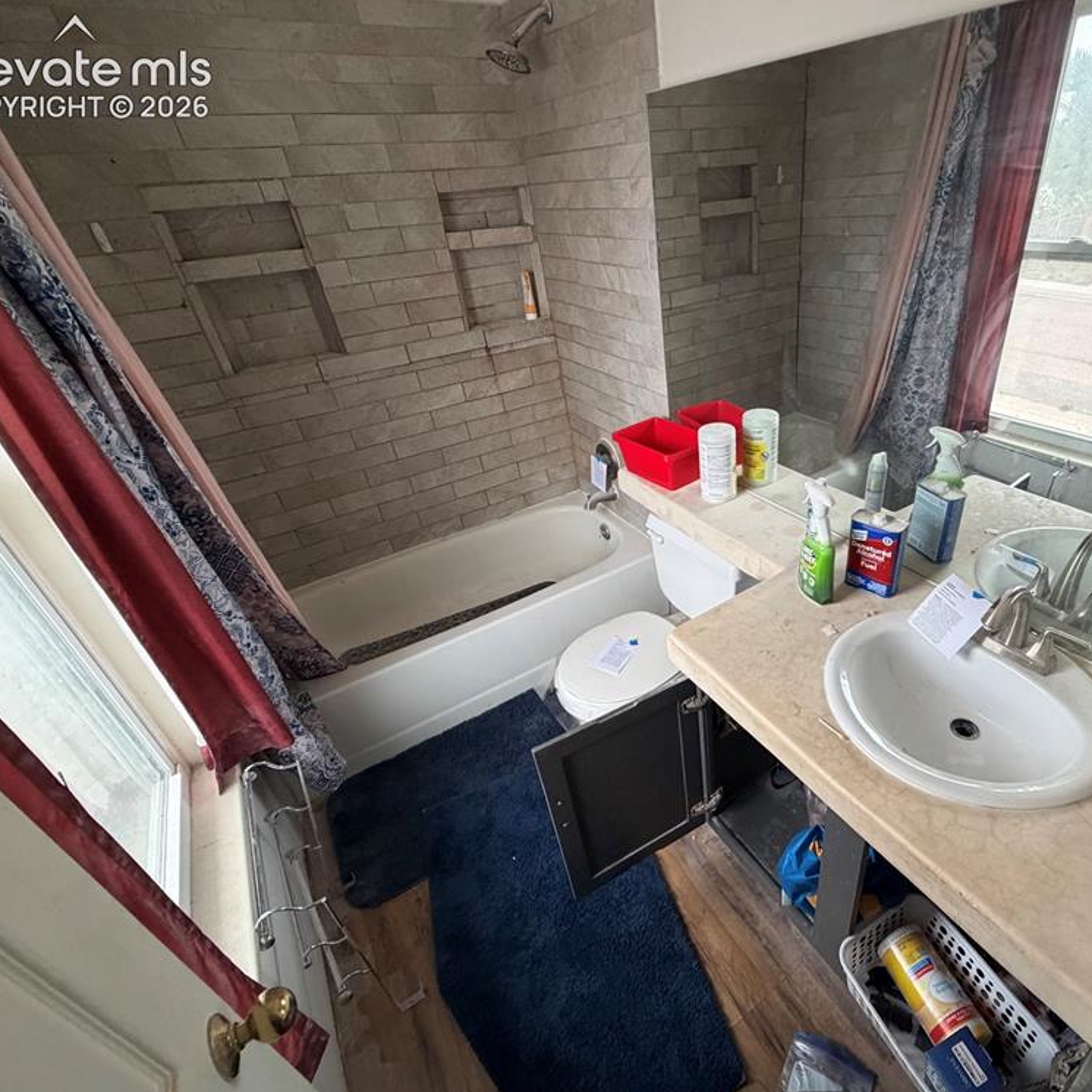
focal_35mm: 17
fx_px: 607
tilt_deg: -32.8
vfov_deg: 84.0
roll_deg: +5.0
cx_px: 676
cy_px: 550
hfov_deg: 82.5
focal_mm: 2.22
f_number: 2.2
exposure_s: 1/112
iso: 320
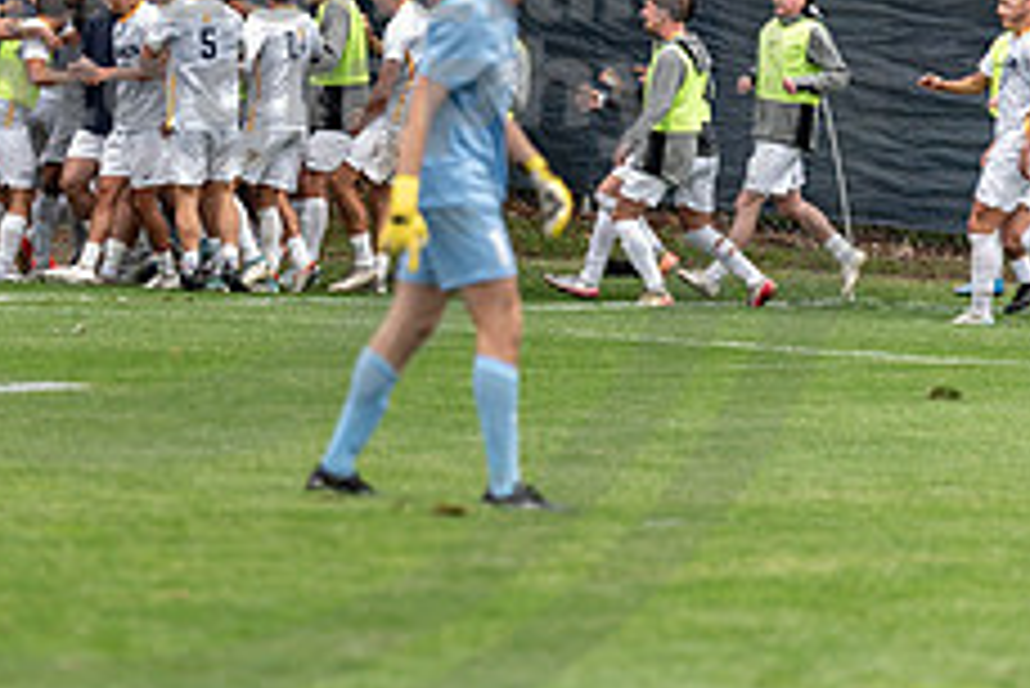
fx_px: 14658
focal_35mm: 512
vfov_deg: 2.7
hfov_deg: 4.0
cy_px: 29
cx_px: 90
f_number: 2.8
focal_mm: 200
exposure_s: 1/320
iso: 320
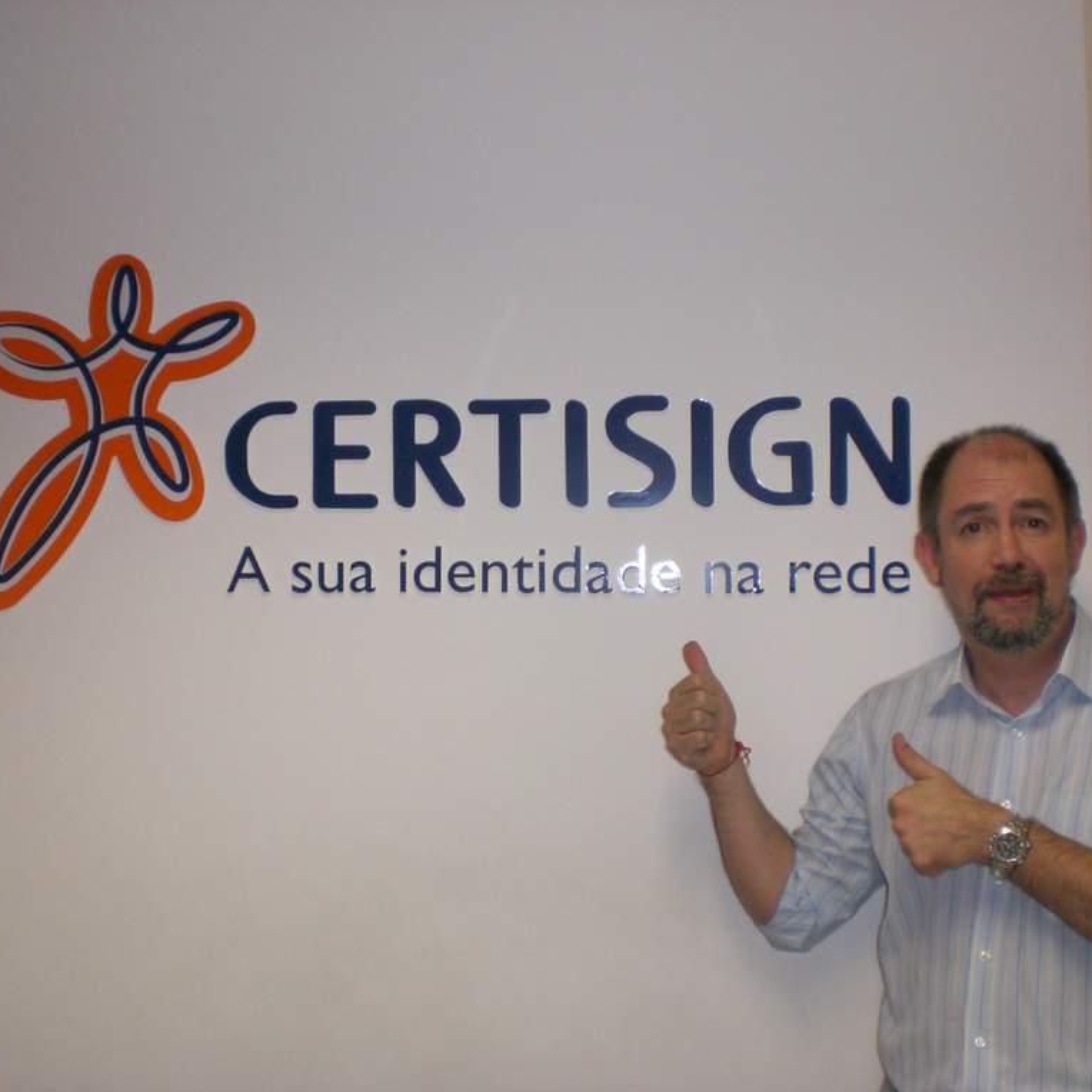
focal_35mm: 45
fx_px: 1606
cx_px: 582
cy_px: 547
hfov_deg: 37.5
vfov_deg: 37.6
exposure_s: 1/60
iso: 200
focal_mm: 6.3
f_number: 3.1
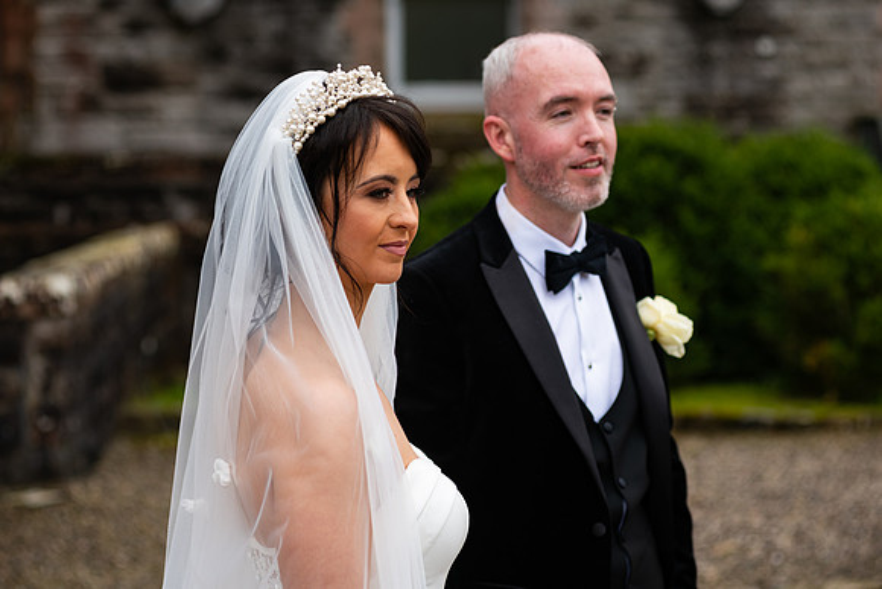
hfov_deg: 22.1
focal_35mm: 92
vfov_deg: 14.9
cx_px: 441
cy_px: 294
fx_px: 2254
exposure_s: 1/160
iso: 160
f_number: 3.5
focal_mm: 92
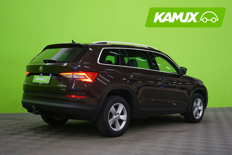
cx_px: 116
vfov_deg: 28.1
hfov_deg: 41.1
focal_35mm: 48
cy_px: 78
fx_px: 309
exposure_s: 1/8
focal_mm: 48
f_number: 5
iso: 400
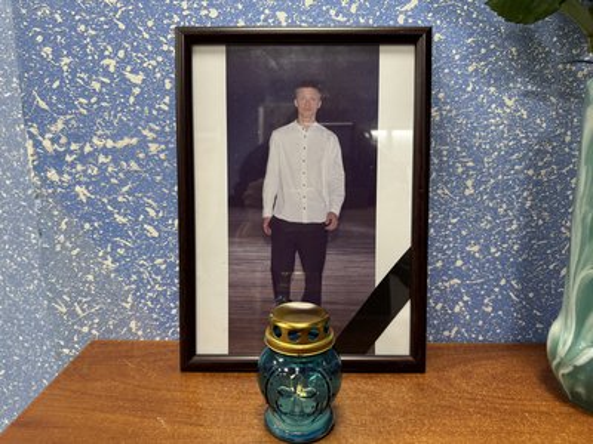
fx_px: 411
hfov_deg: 71.6
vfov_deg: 56.8
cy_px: 222
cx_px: 296
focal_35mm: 24
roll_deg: +0.0
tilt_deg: -13.2
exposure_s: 1/50
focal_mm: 6.76
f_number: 1.78
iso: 160
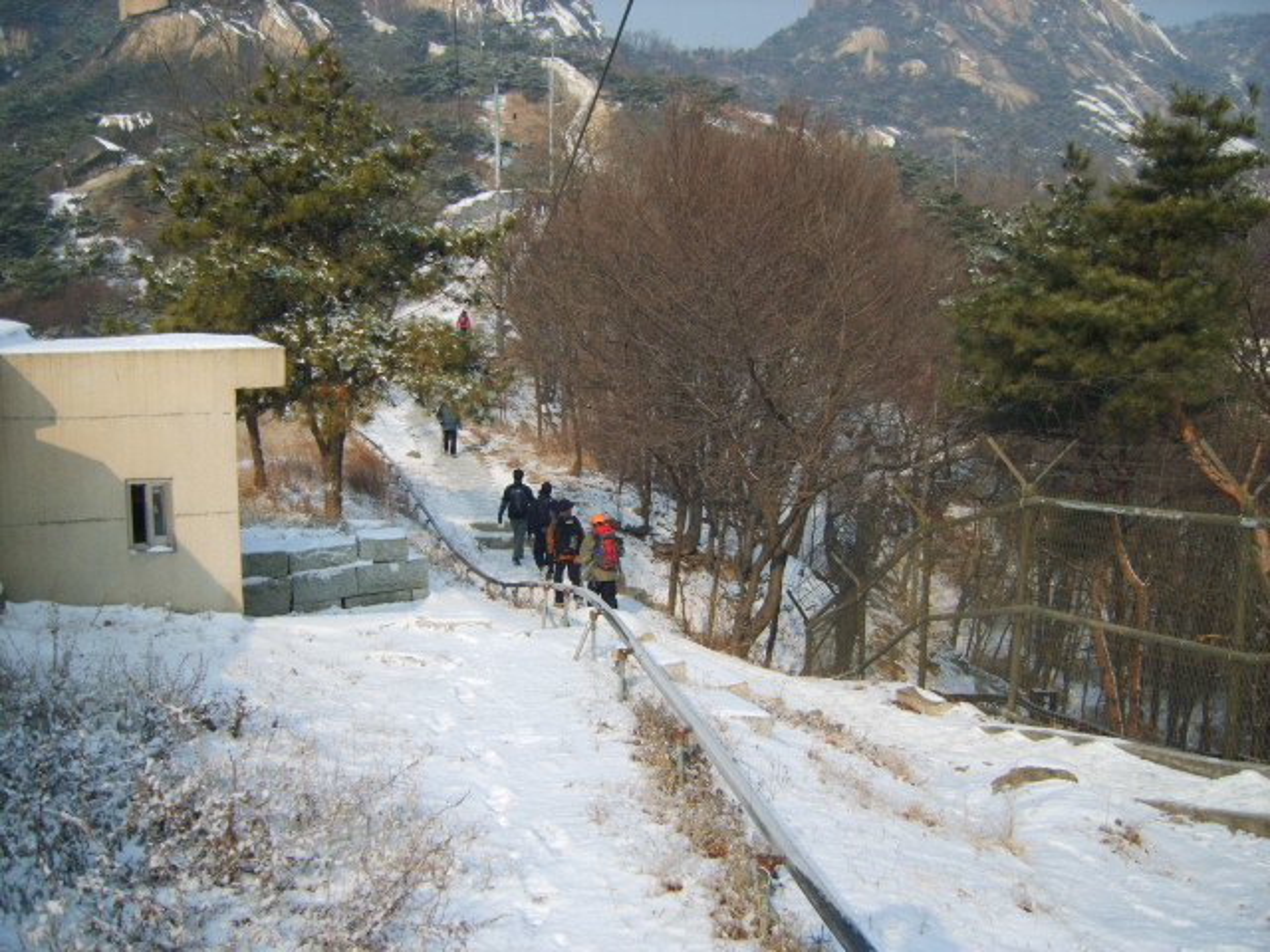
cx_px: 635
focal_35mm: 35
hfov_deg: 52.6
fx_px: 1284
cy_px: 476
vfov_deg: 40.7
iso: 50
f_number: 7.1
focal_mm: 7.4
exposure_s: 1/180
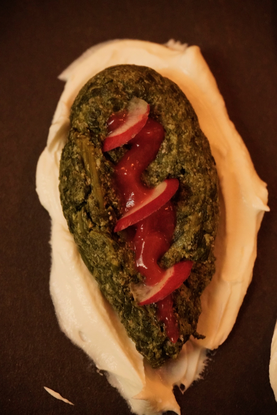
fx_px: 864
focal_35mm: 75
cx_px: 138
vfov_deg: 27.0
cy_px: 208
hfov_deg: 18.2
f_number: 8
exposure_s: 1/100
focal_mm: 50
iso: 6400
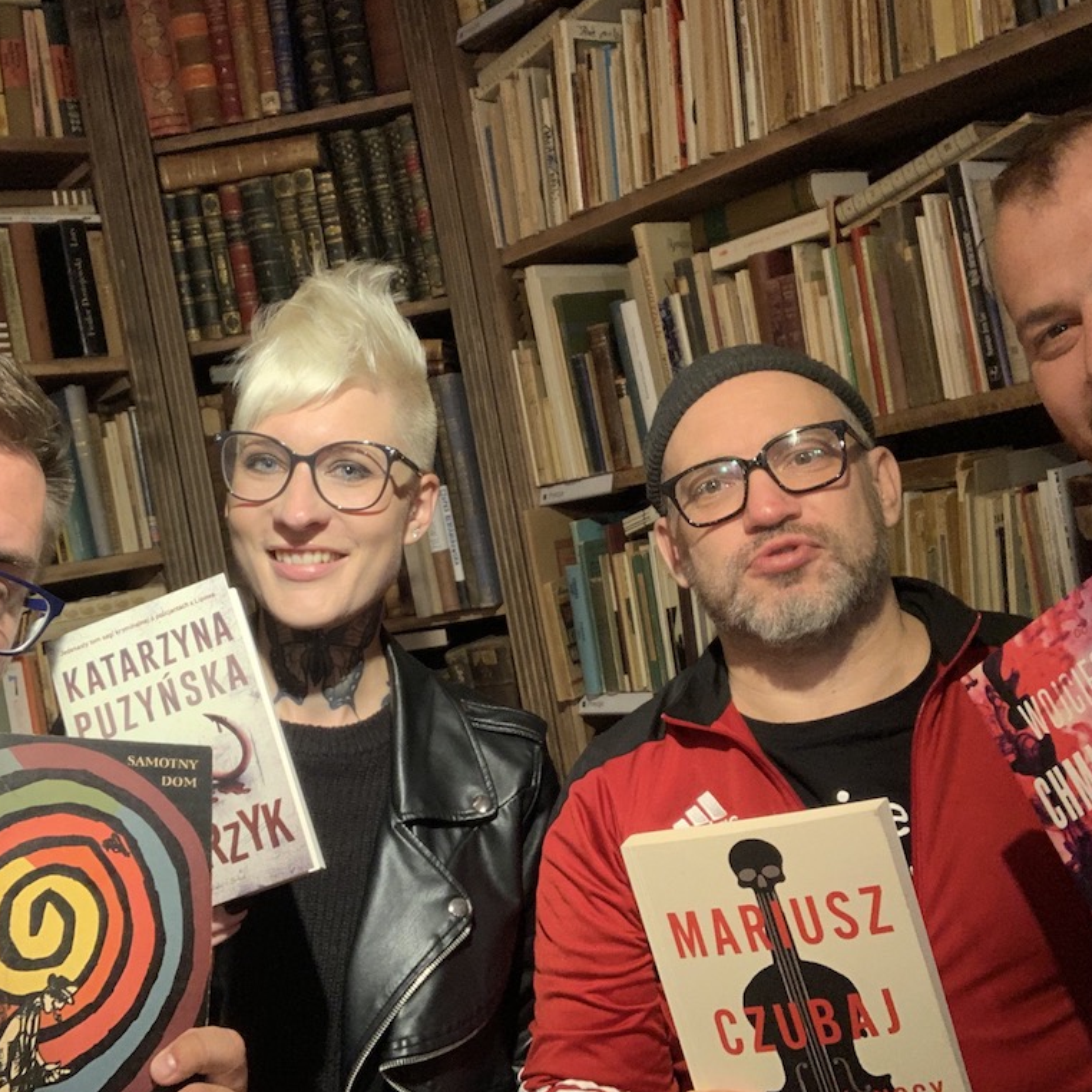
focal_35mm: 38
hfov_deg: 43.8
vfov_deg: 43.9
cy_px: 545
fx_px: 1356
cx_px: 504
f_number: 2.2
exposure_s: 1/50
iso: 160
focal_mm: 2.87
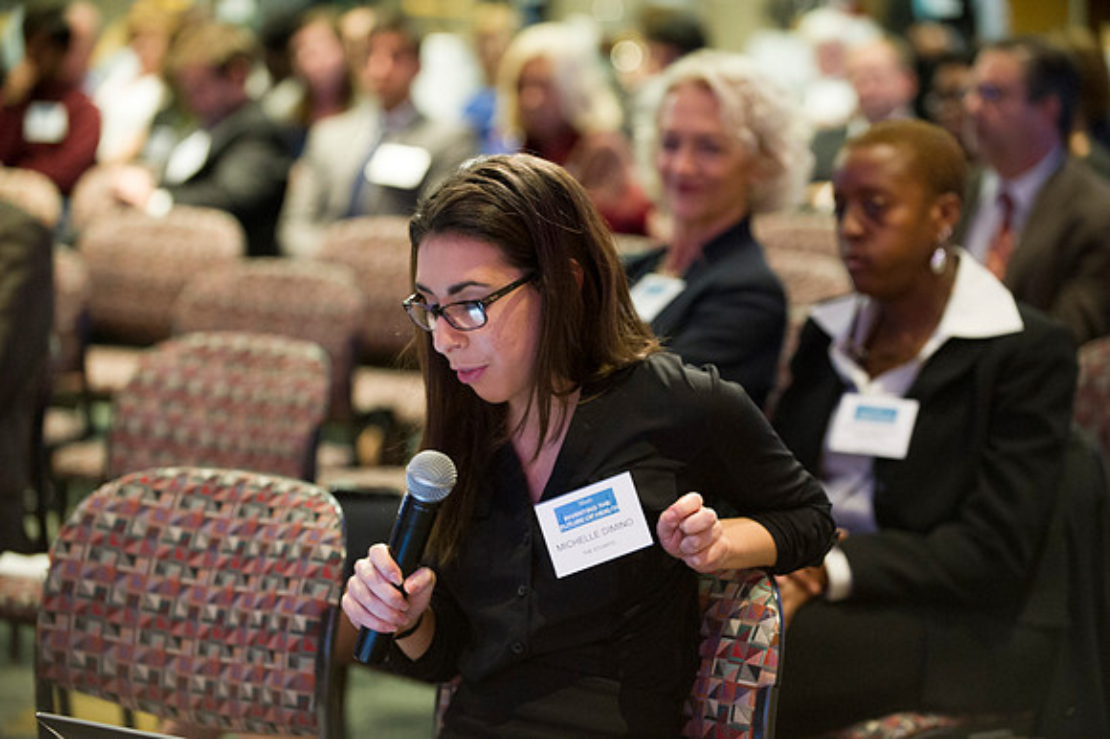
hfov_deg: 19.5
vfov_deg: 13.0
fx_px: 3236
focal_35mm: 105
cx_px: 555
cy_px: 370
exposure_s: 1/60
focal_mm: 105
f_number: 2.8
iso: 2500
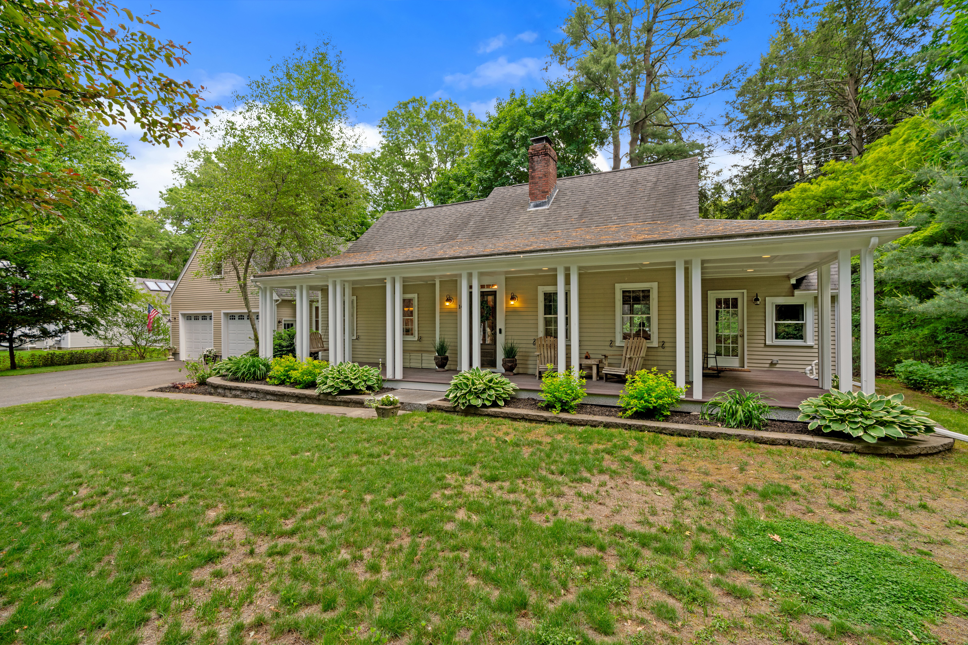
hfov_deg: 96.7
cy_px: 322
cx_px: 484
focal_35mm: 16
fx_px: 430
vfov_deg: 73.8
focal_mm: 16
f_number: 7.1
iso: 125
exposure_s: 3.2
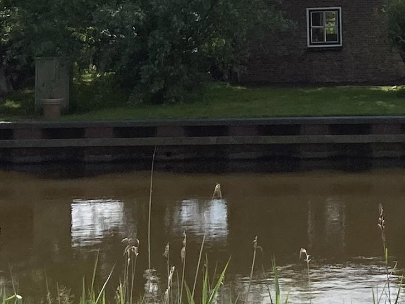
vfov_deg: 9.8
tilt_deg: +5.5
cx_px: 376
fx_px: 1732
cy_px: -141
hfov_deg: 13.2
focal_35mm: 148
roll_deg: -1.1
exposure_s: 1/4367
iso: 25
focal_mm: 3.99
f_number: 1.8
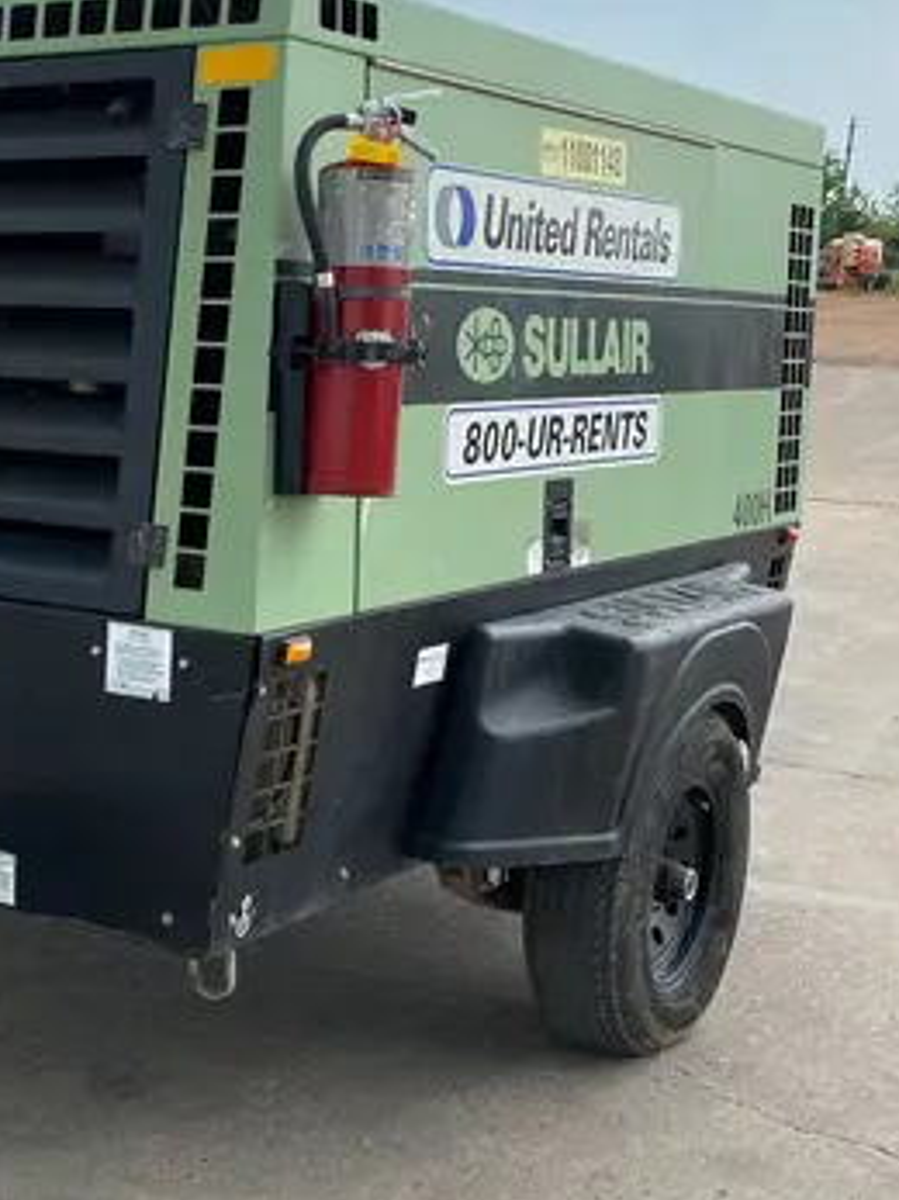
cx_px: 24
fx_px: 1906
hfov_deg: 25.4
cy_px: 738
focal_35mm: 55
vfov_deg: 34.8
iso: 32
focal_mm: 4.25
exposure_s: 1/1135
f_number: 1.8
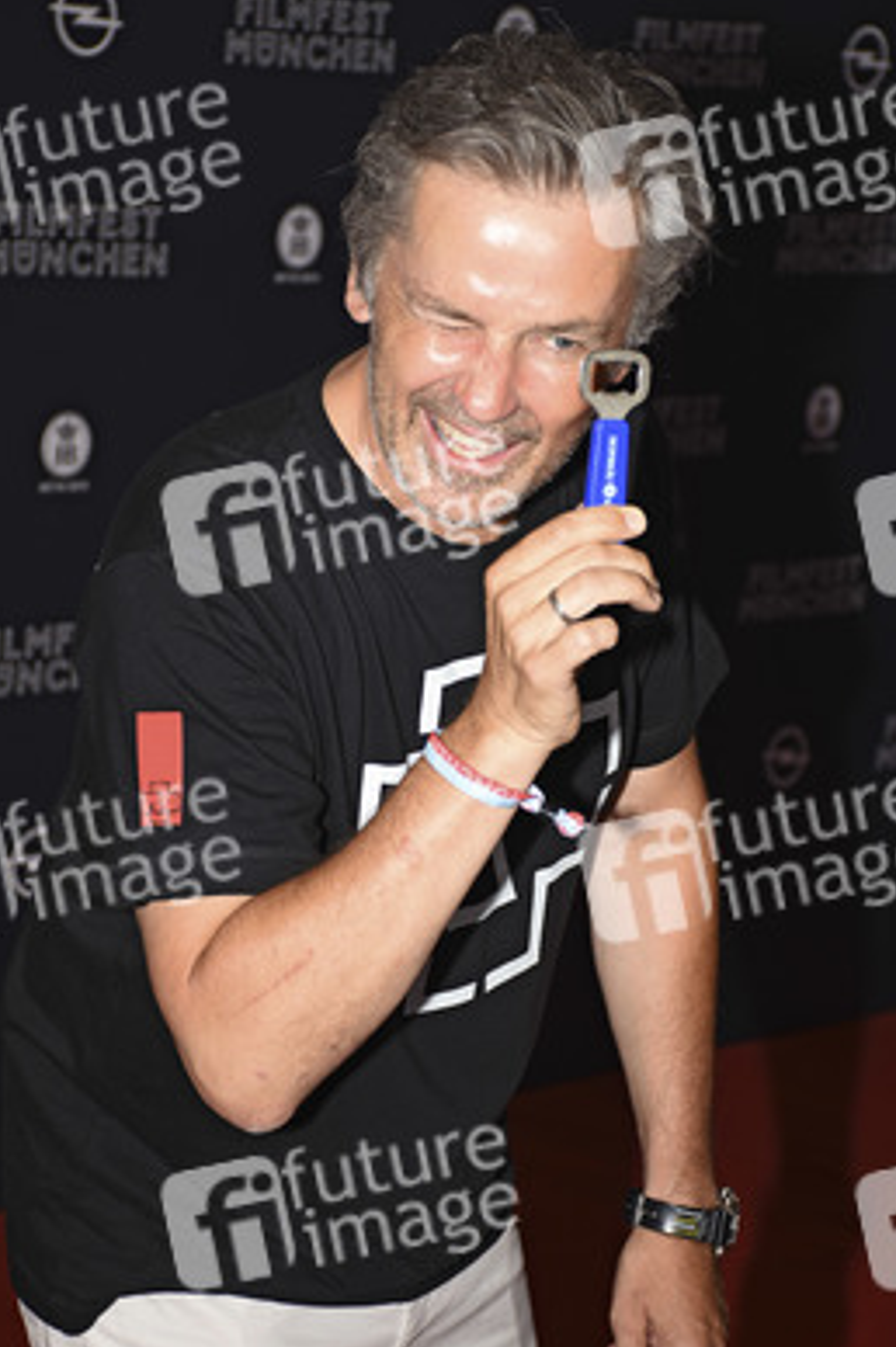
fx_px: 3590
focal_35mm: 96
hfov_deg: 14.2
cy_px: 687
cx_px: 441
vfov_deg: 21.3
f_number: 5
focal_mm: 62
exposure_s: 1/160
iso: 160
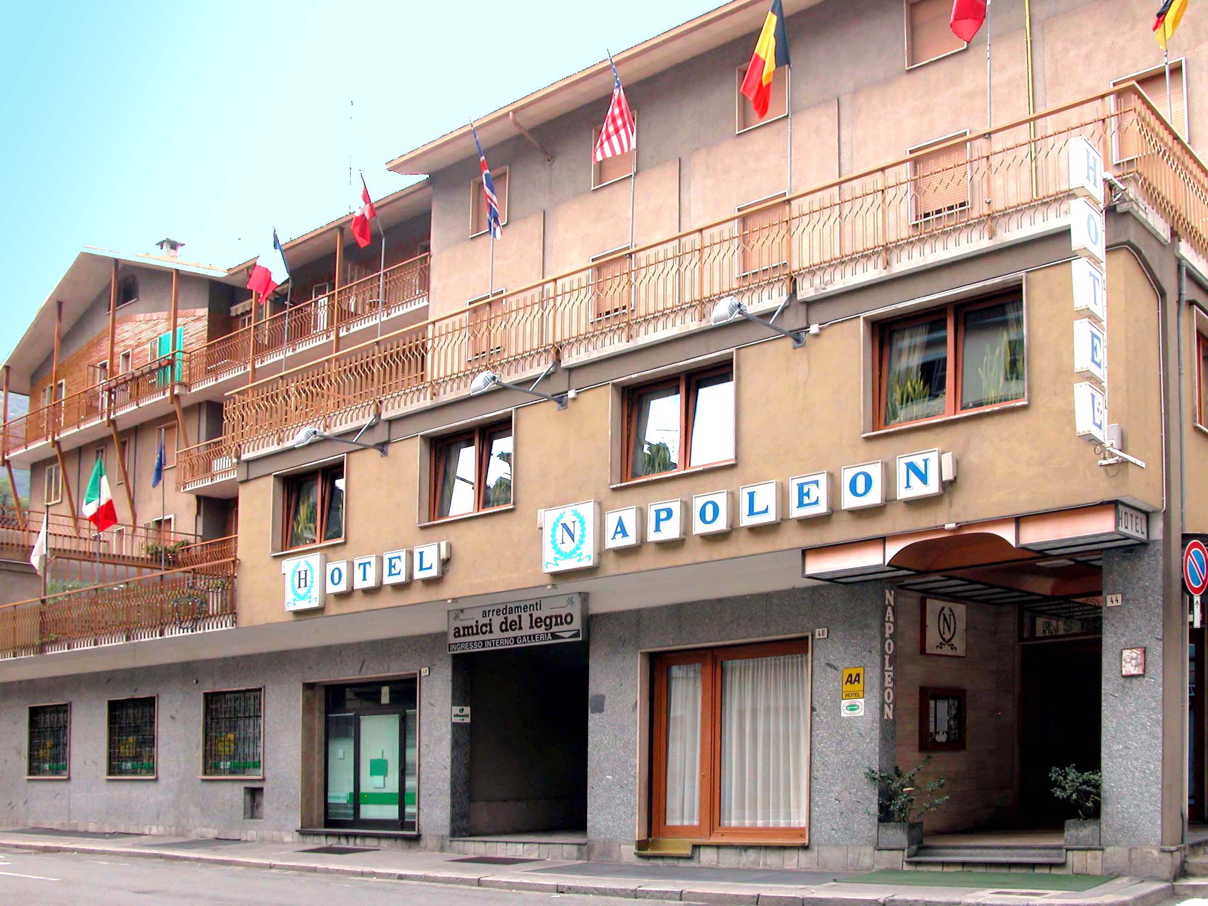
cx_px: 604
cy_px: 453
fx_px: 1187
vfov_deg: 41.8
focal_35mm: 34
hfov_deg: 54.0
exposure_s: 1/132
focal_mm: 8.9
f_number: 4.5
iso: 100
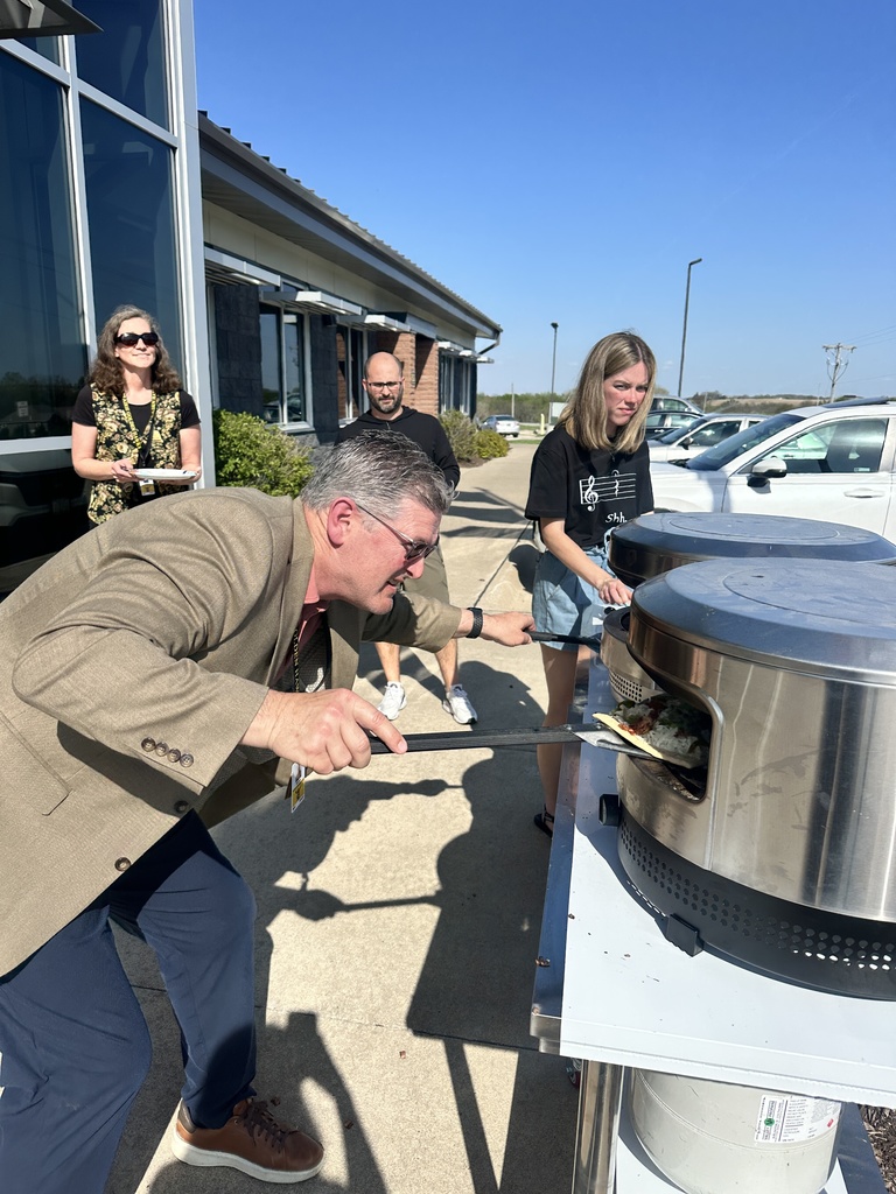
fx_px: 828
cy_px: 597
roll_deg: -2.1
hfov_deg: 56.8
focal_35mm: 24
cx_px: 448
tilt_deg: -11.9
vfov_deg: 71.6
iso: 80
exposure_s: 1/5848
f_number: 1.78
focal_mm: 6.86
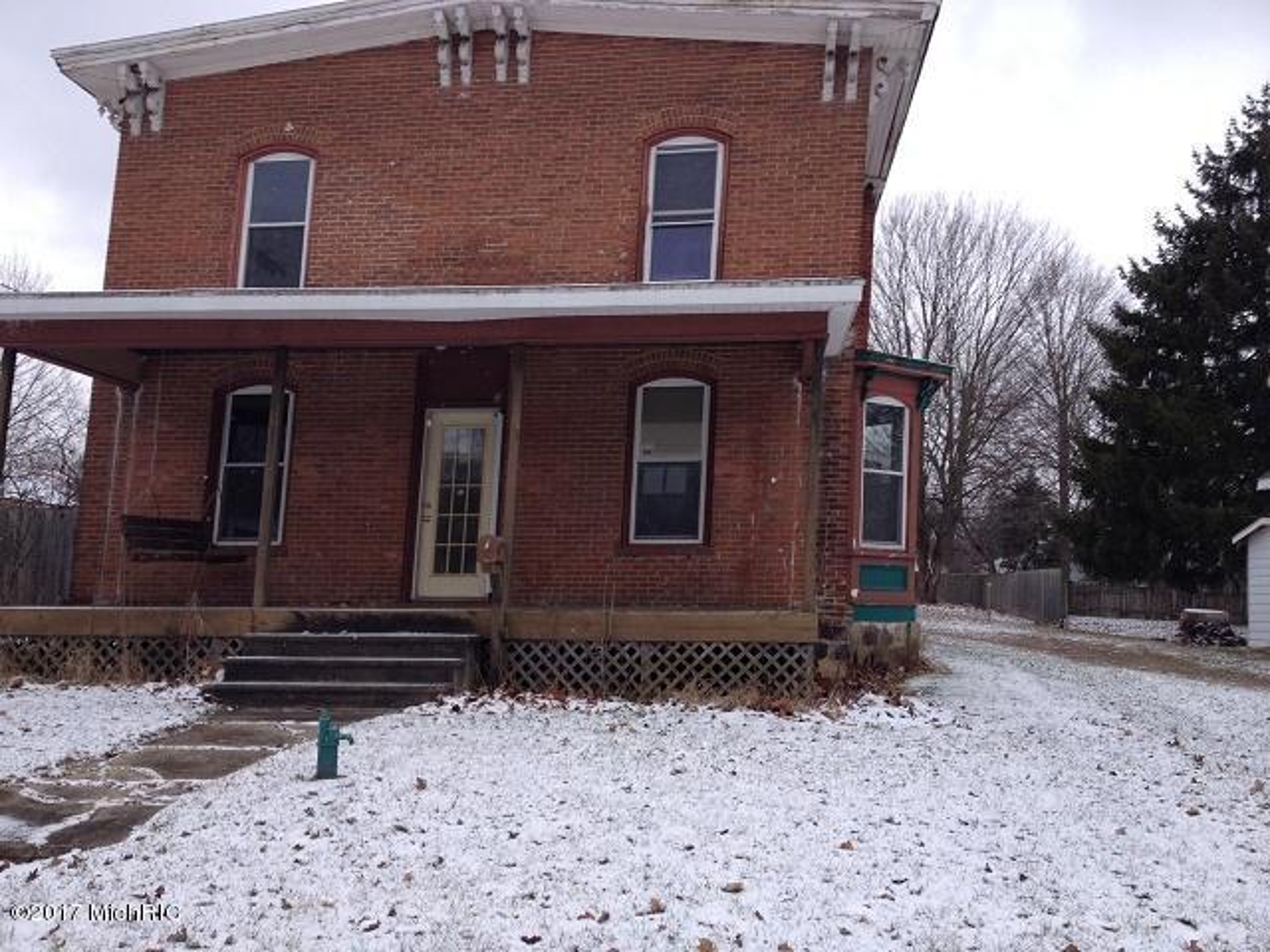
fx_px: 1284
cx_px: 635
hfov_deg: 52.6
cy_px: 476
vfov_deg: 40.7
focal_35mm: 35
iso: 50
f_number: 2.4
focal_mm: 4.28
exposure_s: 1/746
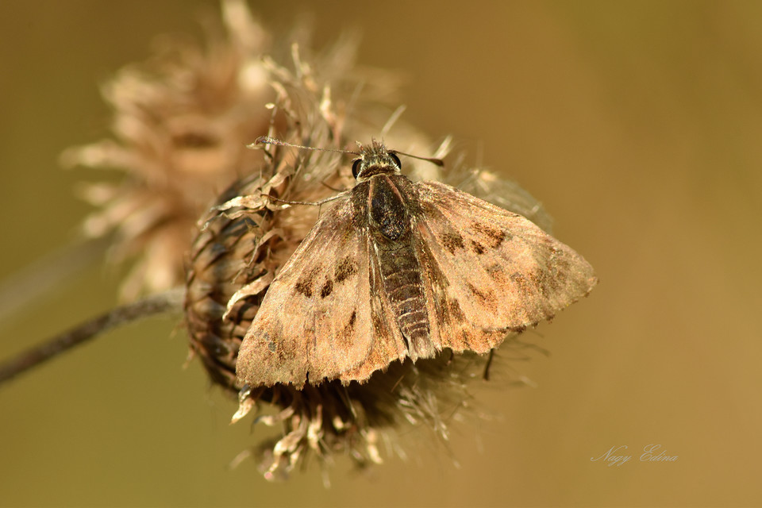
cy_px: 254
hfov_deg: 4.6
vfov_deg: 3.1
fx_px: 9524
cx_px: 381
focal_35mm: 450
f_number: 20
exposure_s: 1/320
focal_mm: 300
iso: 400
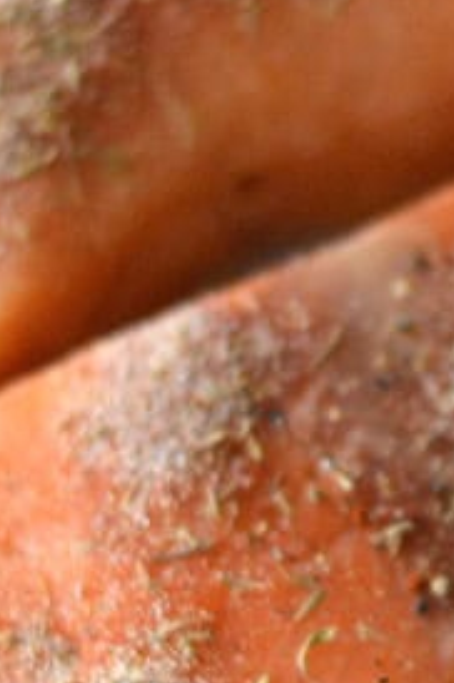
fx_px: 4684
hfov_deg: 5.5
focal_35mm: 247
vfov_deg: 8.3
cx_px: 539
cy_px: 499
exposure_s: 1/320
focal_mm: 50
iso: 3200
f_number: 2
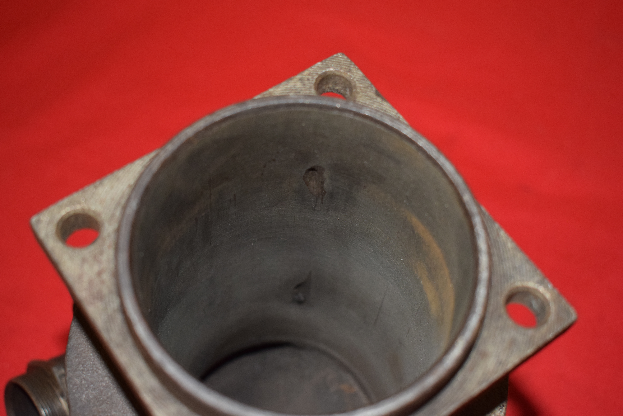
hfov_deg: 37.8
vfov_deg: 25.8
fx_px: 909
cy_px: 208
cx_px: 312
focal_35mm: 52
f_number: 5
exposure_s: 1/160
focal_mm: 35
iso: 1250
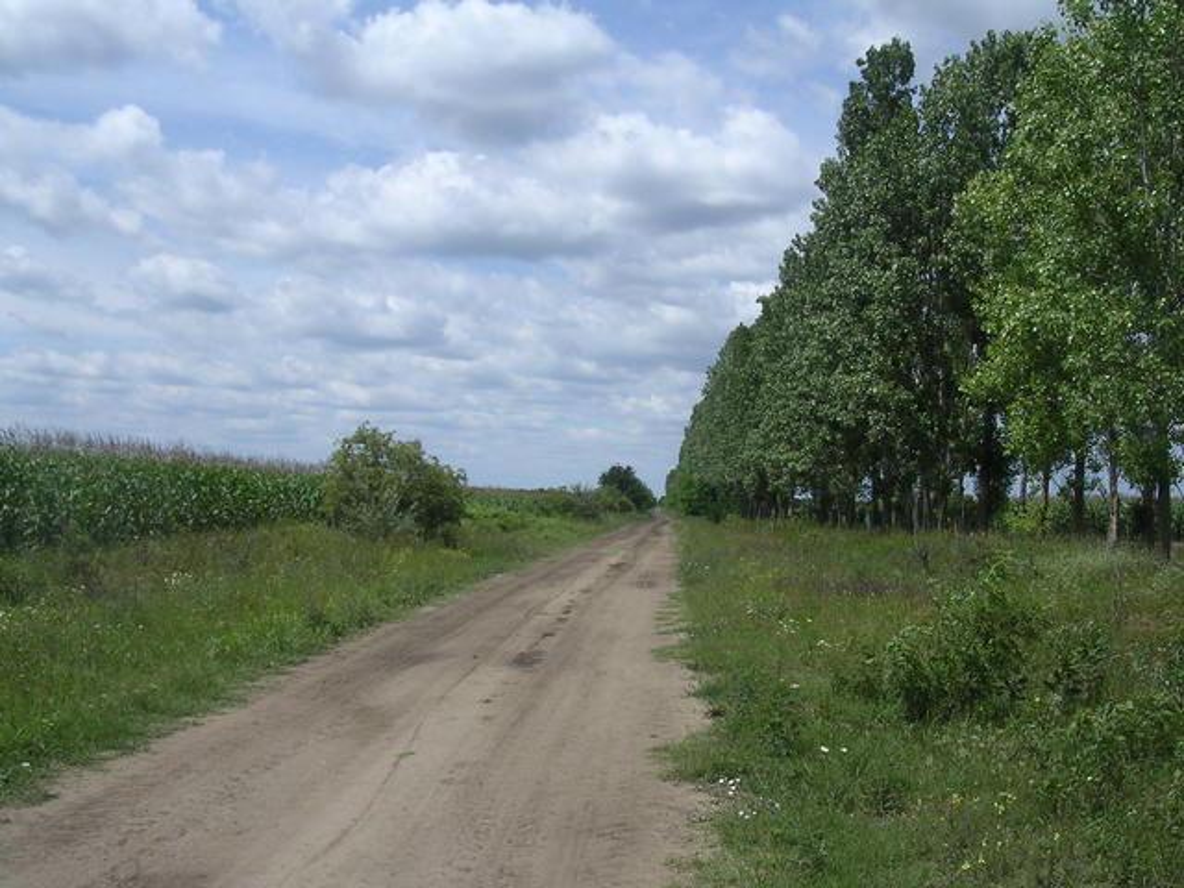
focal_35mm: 38
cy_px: 444
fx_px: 1300
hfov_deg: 49.0
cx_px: 592
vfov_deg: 37.7
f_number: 5.6
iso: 100
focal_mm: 5.8
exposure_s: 1/461
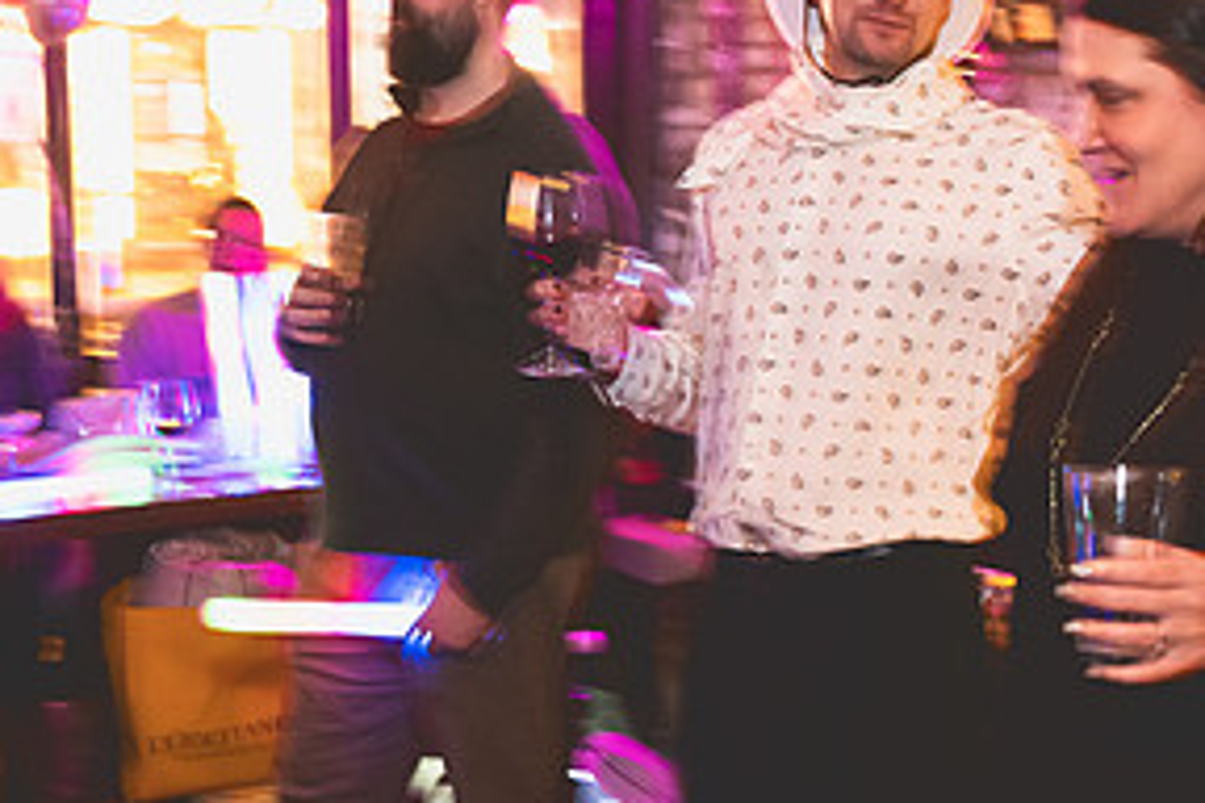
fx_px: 1975
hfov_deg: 33.7
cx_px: 778
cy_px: 245
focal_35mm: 59
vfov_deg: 22.9
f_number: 2.8
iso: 3200
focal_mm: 28.5
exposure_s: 1/15
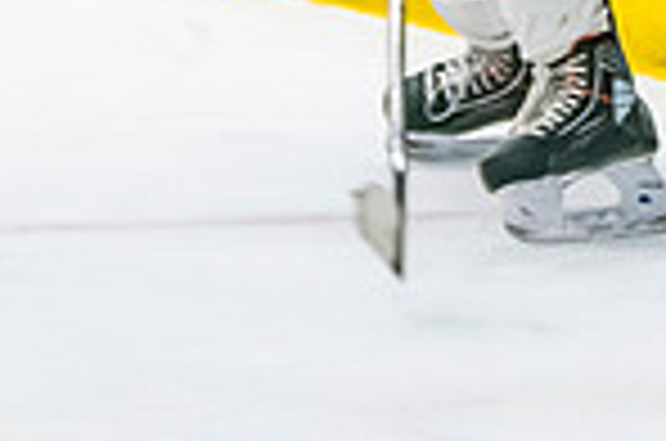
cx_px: 1128
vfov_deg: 2.1
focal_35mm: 656
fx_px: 12110
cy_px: -522
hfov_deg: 3.1
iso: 3200
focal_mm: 80
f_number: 2.8
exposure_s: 1/640
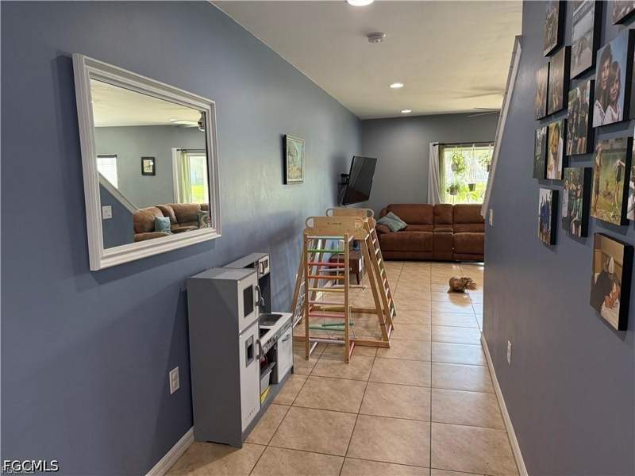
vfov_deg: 56.8
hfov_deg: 71.6
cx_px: 318
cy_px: 238
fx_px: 440
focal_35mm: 24
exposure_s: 1/120
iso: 320
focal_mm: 6.76
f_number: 1.78
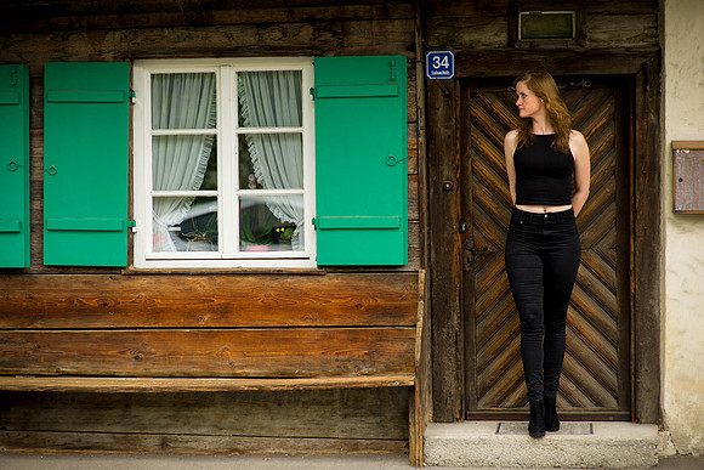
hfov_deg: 23.9
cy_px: 235
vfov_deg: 16.1
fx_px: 1663
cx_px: 352
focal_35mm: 85
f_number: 2.8
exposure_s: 1/800
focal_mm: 85
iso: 250
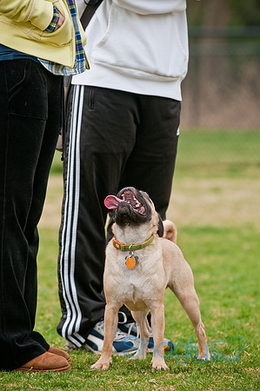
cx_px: 130
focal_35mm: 278
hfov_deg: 4.9
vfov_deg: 7.4
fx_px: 3013
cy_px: 196
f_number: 5
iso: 200
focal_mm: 185
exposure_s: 1/400
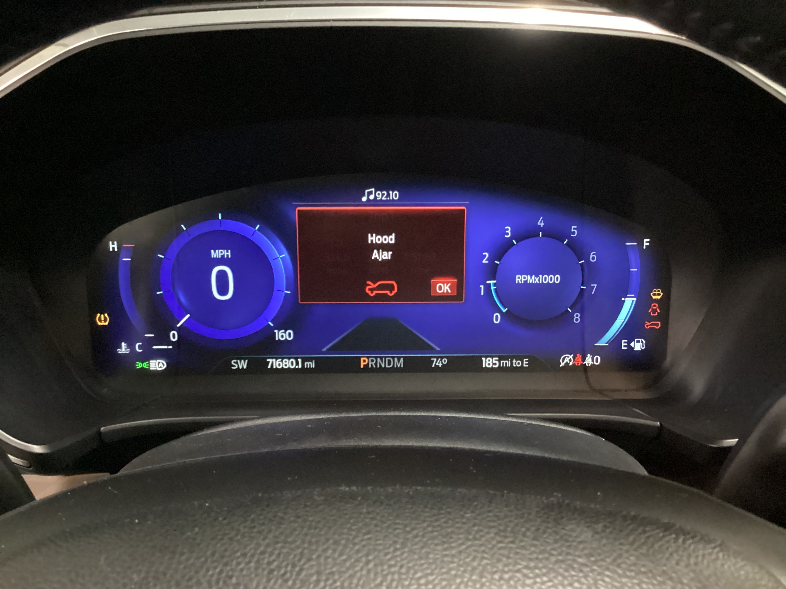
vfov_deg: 45.4
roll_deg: -0.4
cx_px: 393
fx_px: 704
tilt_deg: -24.0
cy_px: 294
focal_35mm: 31
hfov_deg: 58.4
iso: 800
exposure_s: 1/17
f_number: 2.4
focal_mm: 3.3
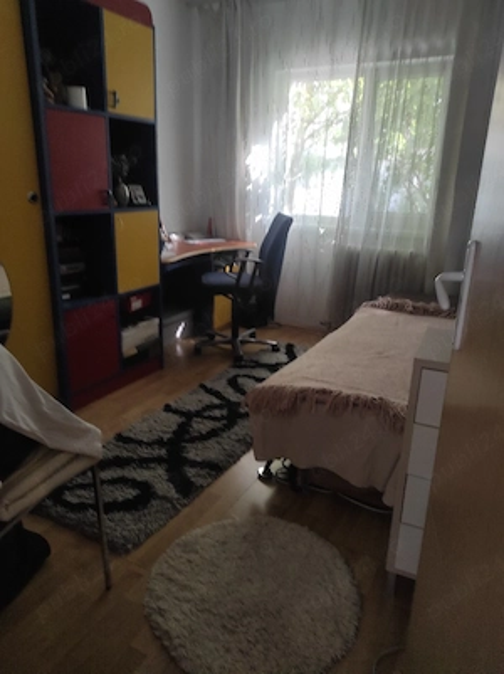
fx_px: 486
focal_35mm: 25
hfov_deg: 54.8
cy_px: 337
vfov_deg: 69.4
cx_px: 252
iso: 153
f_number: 1.89
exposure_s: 1/33
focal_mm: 5.43
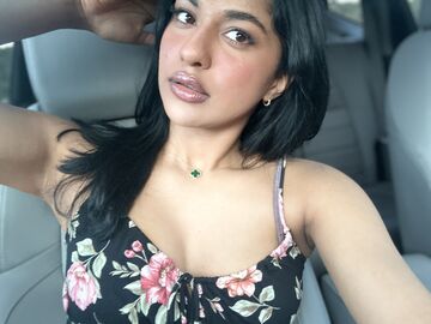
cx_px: 216
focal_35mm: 30
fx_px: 374
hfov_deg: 60.0
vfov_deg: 46.8
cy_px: 162
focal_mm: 2.69
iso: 320
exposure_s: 1/43
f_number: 1.9
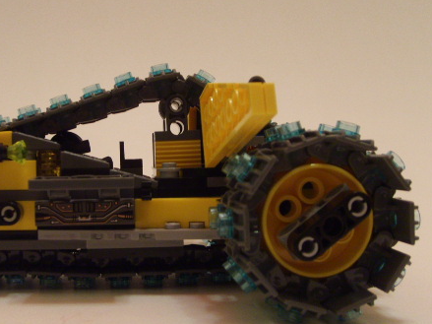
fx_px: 636
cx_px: 178
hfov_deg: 37.4
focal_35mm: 51
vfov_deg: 28.5
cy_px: 146
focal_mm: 5.8
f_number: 2.8
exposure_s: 1/1.43
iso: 140
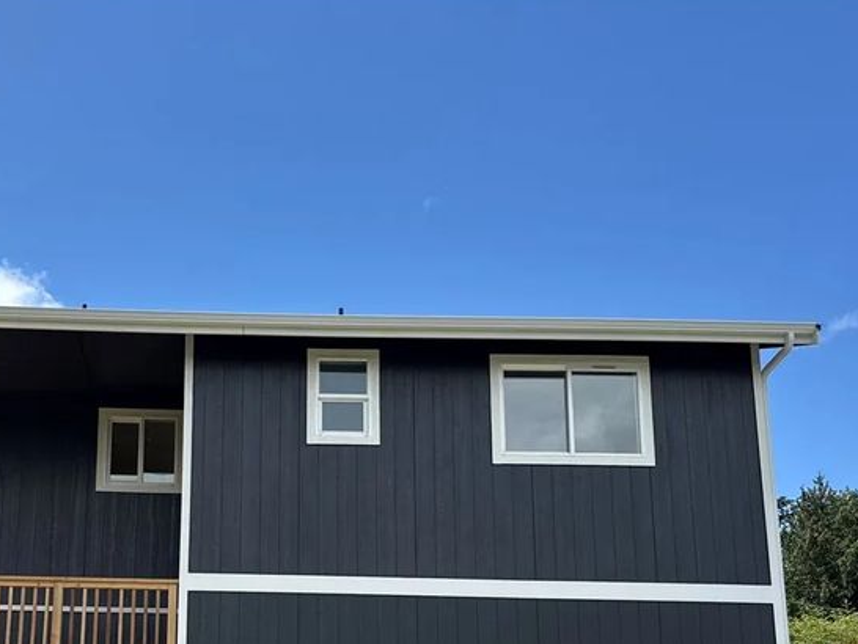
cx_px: 234
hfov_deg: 41.1
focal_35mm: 45
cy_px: 589
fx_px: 1116
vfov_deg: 30.7
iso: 80
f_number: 1.78
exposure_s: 1/3584
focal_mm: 6.76
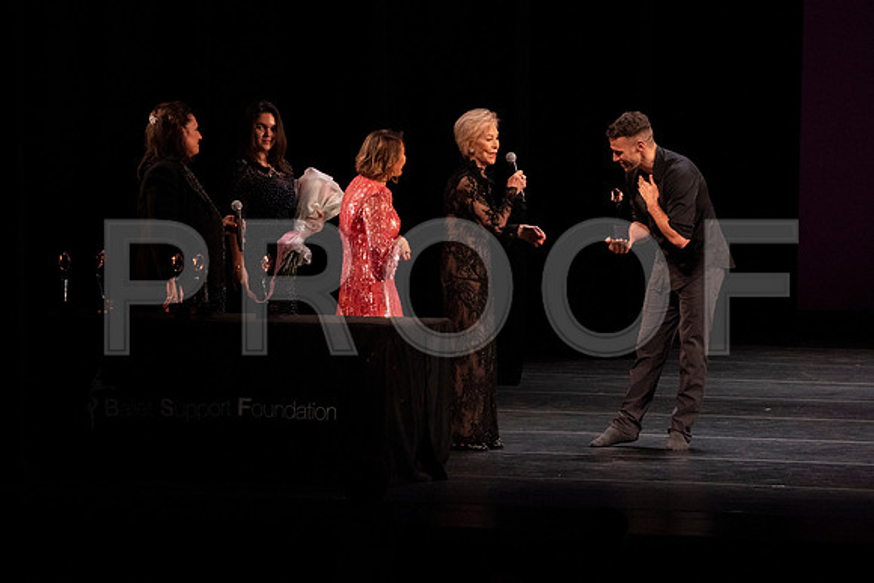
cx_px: 437
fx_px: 7358
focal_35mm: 303
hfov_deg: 6.8
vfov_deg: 4.5
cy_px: 292
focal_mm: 303
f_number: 10
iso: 12800
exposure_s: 1/320
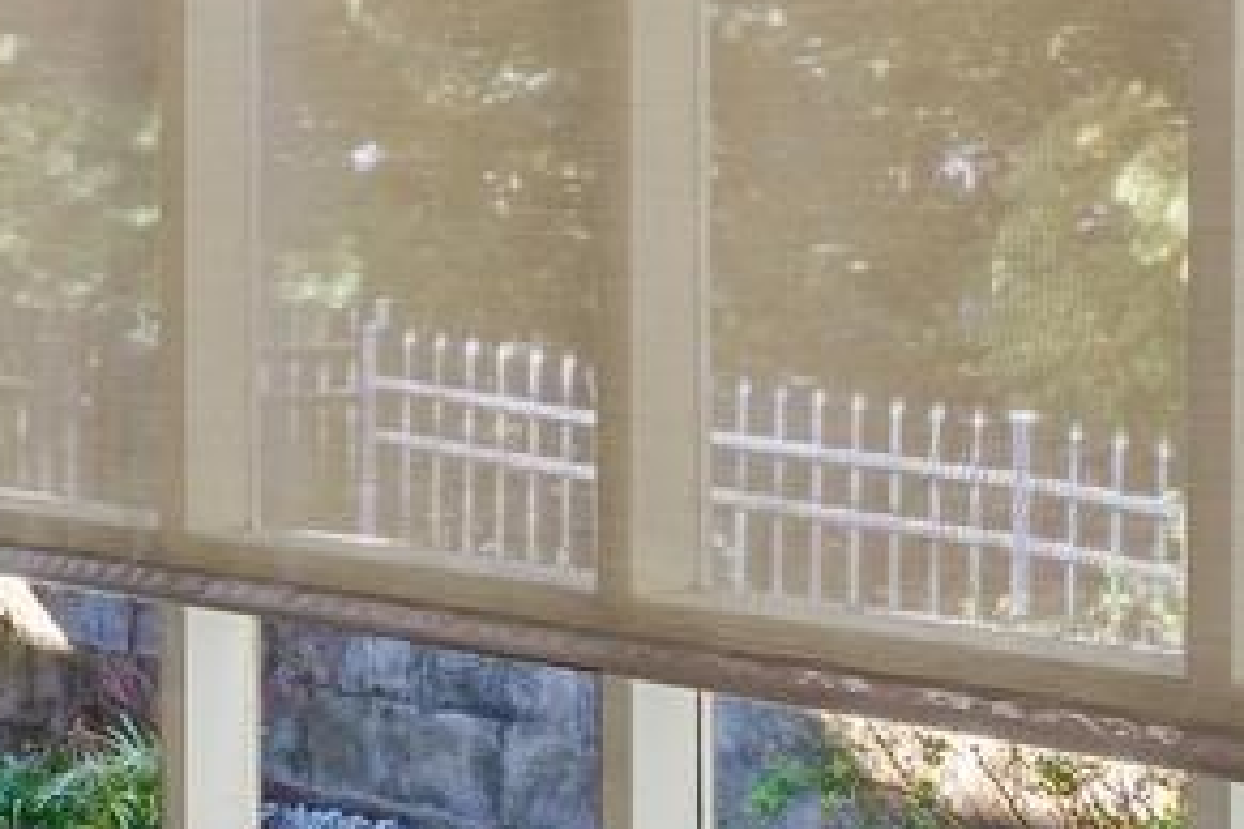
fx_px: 3455
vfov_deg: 13.6
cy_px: 229
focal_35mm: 100
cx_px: -274
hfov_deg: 19.2
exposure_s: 1/10
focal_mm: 14
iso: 500
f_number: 6.3
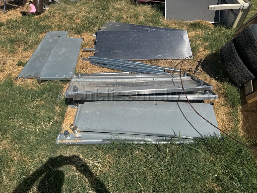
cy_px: 96
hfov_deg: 71.6
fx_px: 178
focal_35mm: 24
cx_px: 128
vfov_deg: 56.8
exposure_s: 1/9009
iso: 80
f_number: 1.78
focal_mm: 6.76
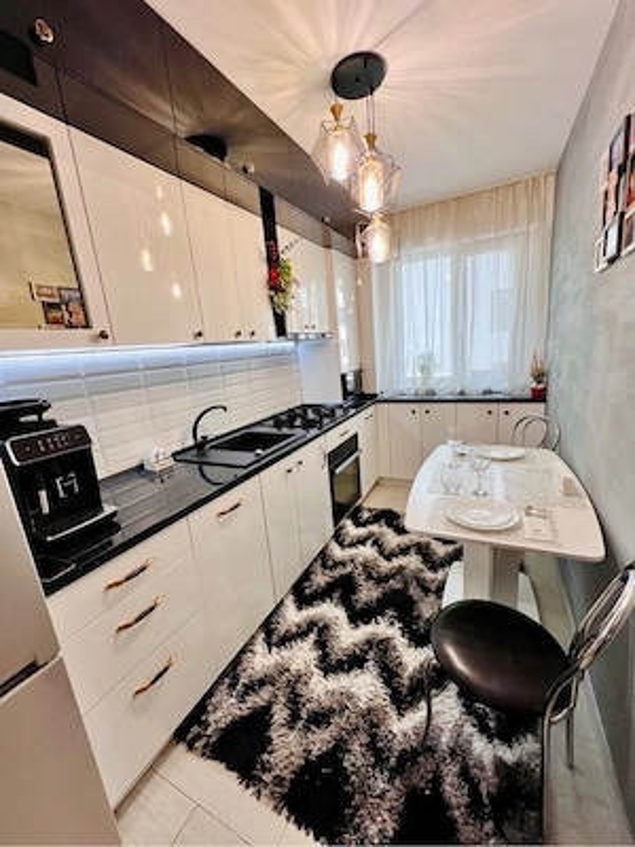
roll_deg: +4.3
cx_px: 318
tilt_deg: -12.2
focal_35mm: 13
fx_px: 318
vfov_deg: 106.2
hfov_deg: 89.9
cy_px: 424
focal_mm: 1.57
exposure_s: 1/100
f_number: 1.8
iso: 100
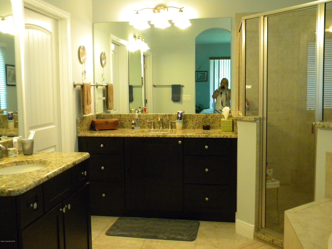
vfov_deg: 39.7
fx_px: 345
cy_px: 124
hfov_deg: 51.4
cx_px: 166
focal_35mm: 36
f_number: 3.7
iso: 708
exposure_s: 1/79
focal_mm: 6.4
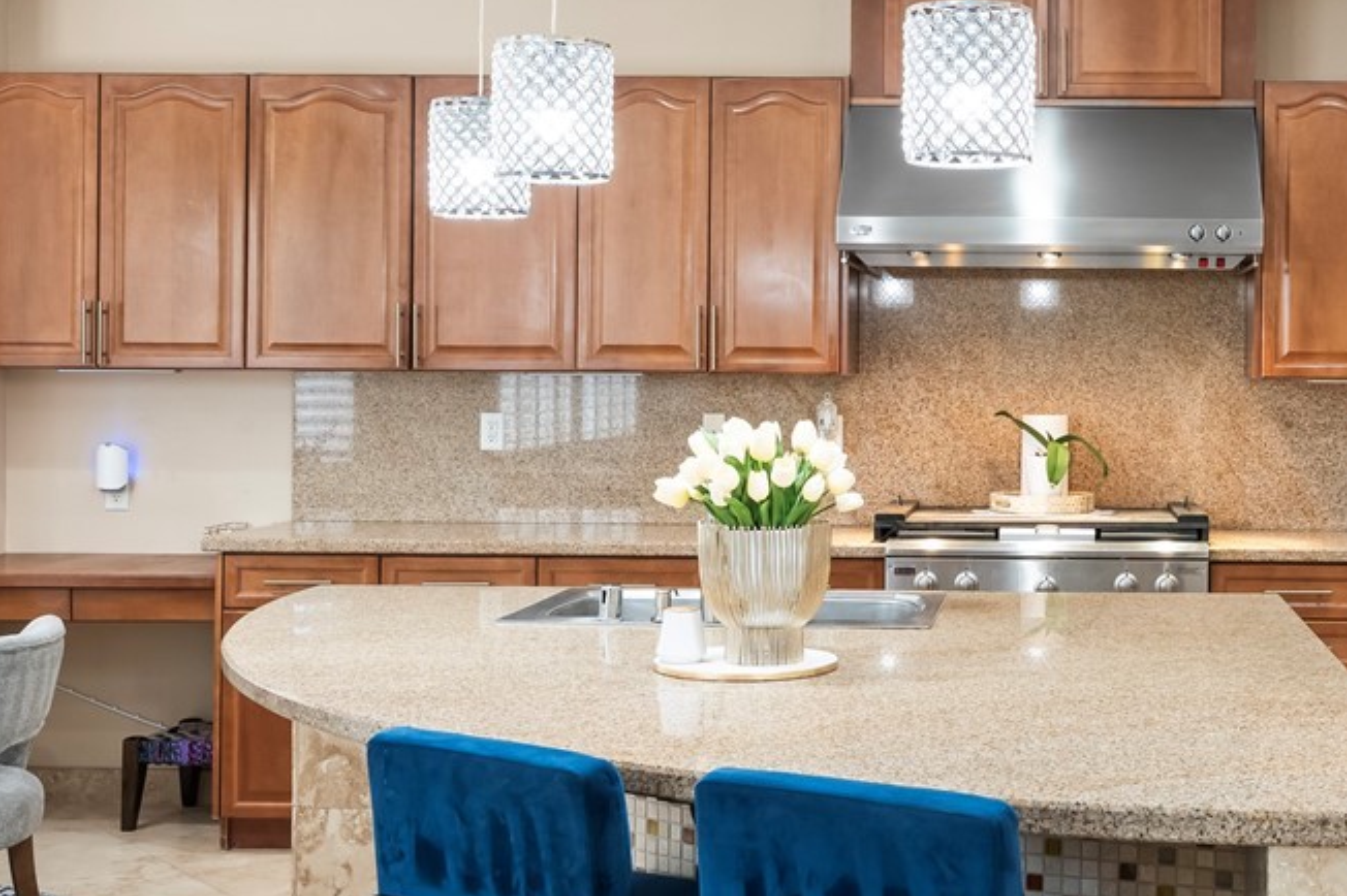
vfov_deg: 26.9
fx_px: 1870
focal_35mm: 50
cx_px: 1045
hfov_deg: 38.4
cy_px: 376
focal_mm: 20
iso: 400
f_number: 8
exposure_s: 1/10
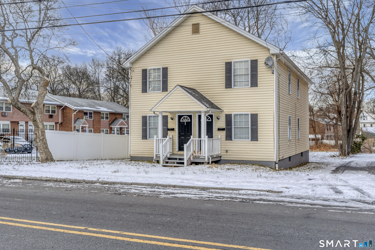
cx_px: 188
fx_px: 365
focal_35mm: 35
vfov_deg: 37.9
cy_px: 125
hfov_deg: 54.4
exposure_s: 1/50
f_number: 2.8
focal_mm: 35
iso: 100
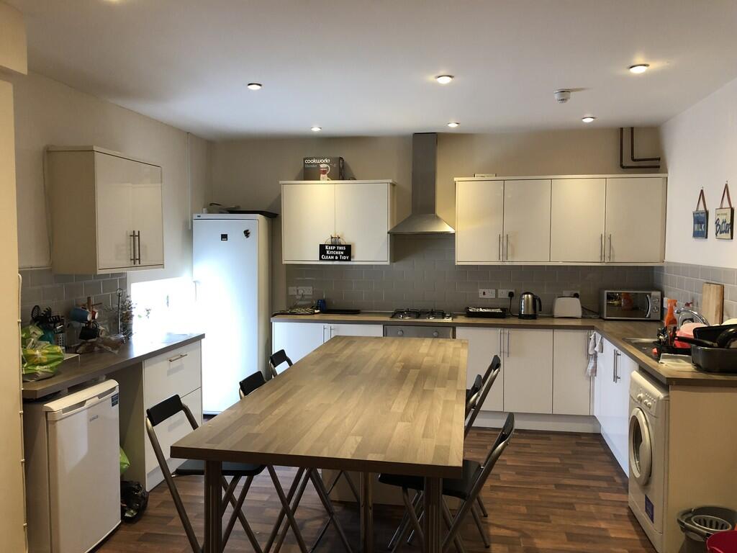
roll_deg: +0.0
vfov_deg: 49.7
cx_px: 368
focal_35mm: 28
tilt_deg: -3.2
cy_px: 276
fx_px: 596
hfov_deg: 63.4
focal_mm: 4
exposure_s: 1/15
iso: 50
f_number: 1.8
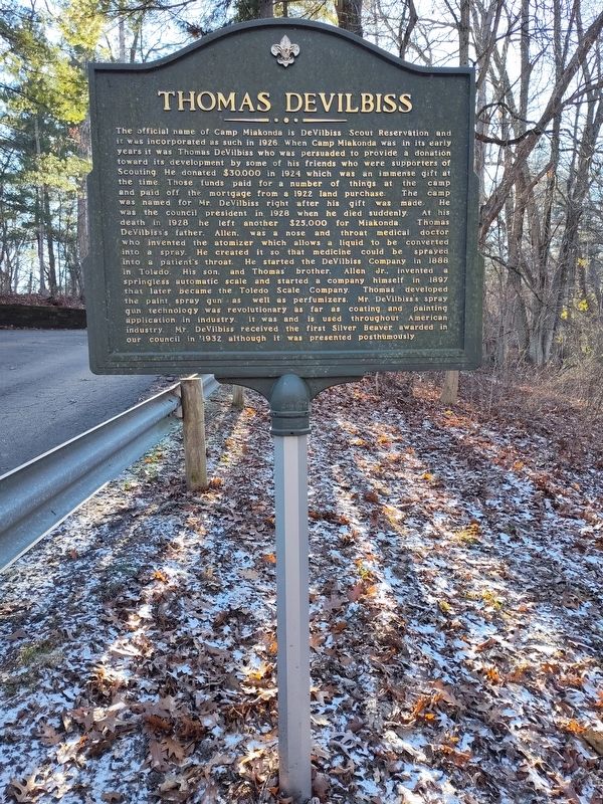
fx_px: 534
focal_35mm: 23
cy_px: 402
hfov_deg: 58.9
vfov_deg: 73.9
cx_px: 302
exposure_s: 1/120
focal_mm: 5.56
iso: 101
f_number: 1.8
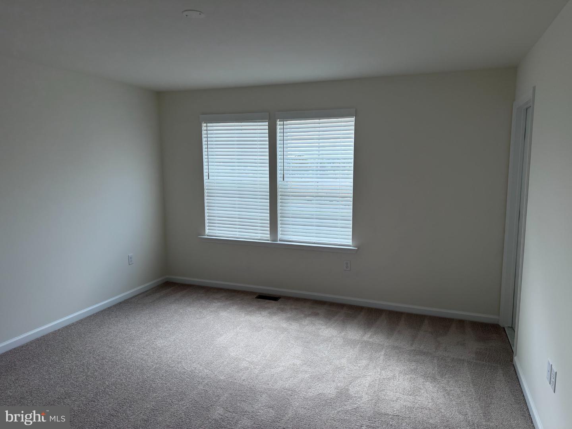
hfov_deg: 71.6
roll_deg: +1.9
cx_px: 286
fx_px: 397
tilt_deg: -7.5
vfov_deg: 56.8
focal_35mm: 24
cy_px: 214
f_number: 1.78
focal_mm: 6.76
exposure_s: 1/374
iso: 80
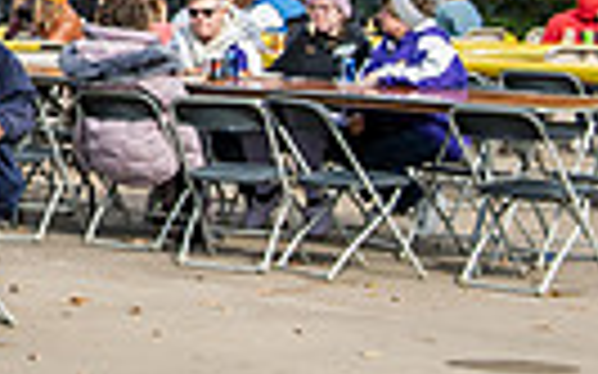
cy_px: -155
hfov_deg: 11.8
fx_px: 2606
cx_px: -562
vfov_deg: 8.1
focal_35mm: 160
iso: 125
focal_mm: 36
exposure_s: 1/320
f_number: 4
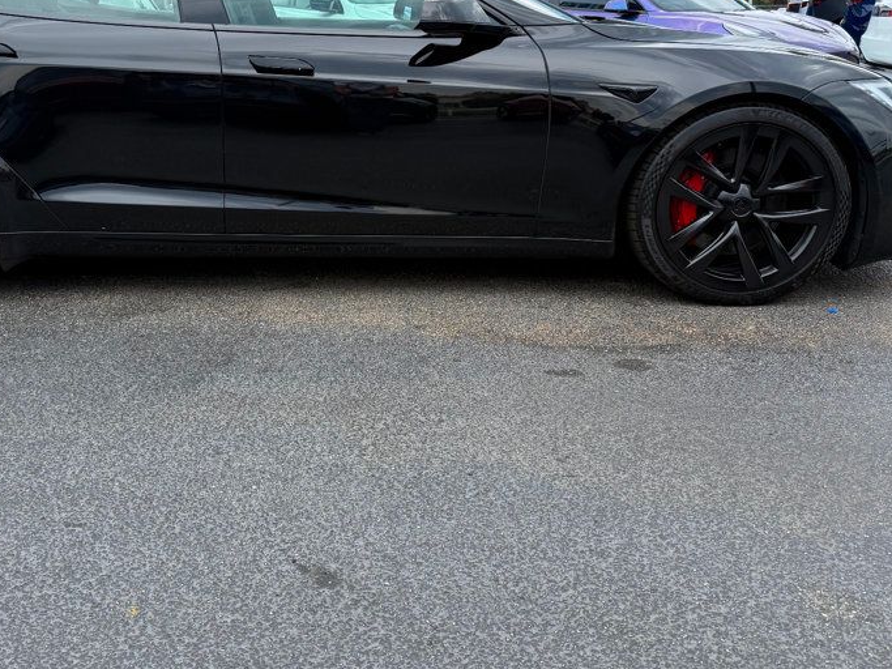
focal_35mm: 36
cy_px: 212
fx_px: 928
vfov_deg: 39.1
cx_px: 299
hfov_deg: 50.5
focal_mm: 6.76
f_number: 1.78
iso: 100
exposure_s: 1/1855
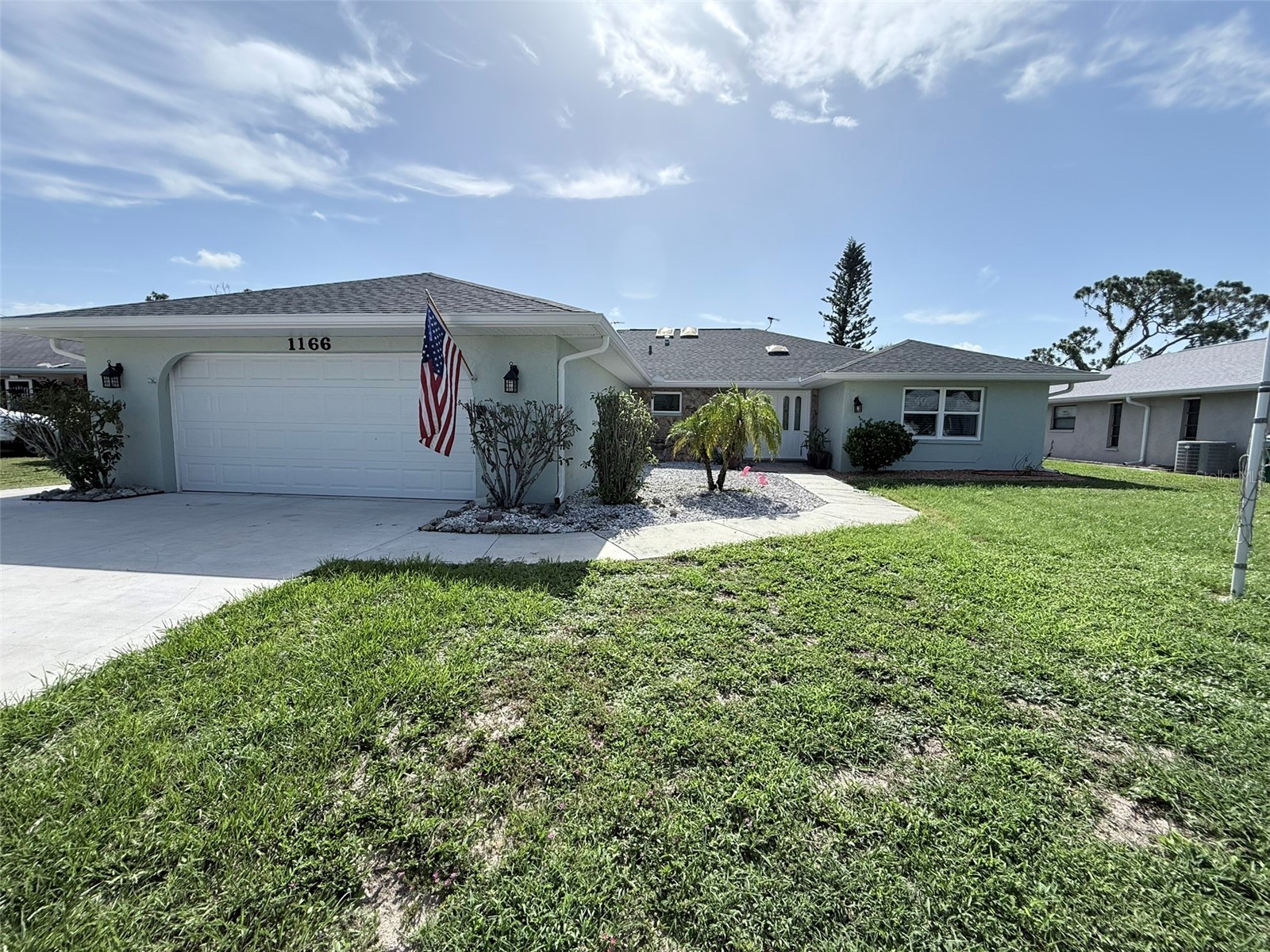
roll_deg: -0.9
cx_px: 635
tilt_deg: -5.5
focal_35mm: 14
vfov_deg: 85.7
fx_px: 514
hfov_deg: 102.1
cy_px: 476
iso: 50
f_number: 2.2
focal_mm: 2.22
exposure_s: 1/1572
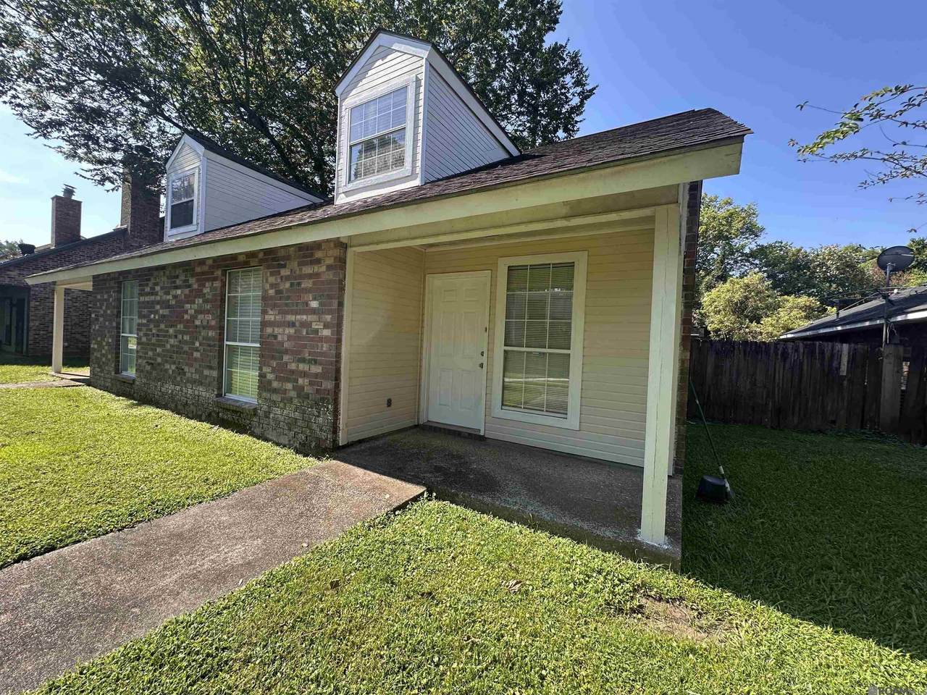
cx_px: 464
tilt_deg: +0.6
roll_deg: -2.6
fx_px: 375
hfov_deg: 102.1
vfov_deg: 85.7
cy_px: 348
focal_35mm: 14
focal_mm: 2.22
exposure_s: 1/358
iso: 40
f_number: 2.2
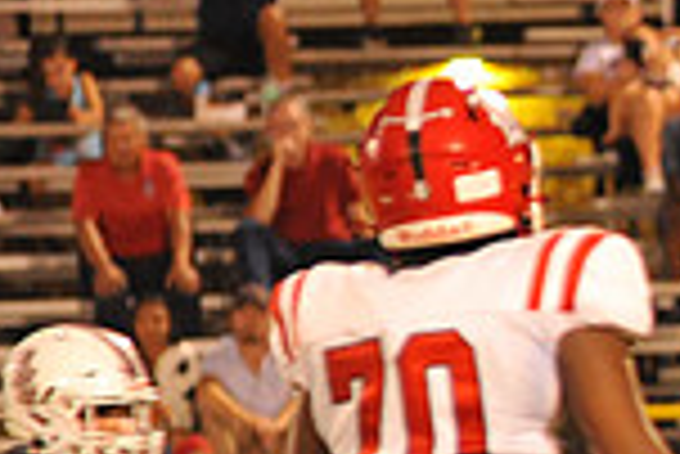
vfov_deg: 1.8
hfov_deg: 2.7
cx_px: 1261
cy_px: 602
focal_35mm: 766
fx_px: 14483
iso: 5000
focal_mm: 200
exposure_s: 1/160
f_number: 5
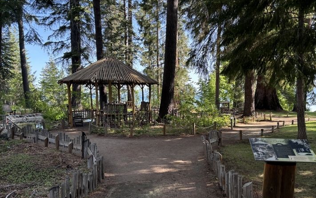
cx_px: 171
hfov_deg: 61.1
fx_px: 267
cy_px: 130
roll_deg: +0.4
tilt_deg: -7.9
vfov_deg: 40.2
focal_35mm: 31
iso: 50
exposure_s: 1/403
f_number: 1.6
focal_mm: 5.96
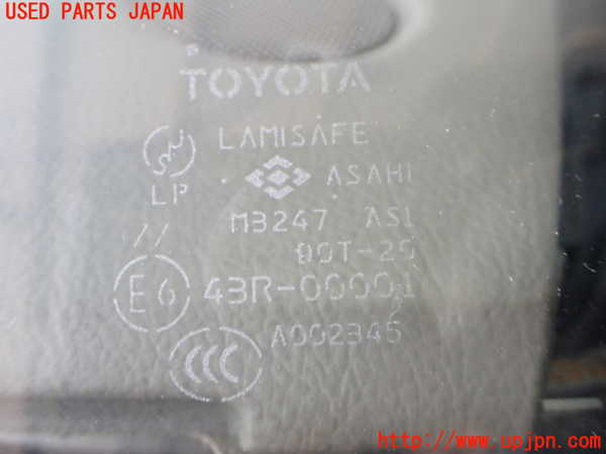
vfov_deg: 46.8
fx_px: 525
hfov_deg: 60.0
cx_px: 303
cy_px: 227
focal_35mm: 30
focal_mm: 5.4
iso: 320
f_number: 2.3
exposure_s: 1/125
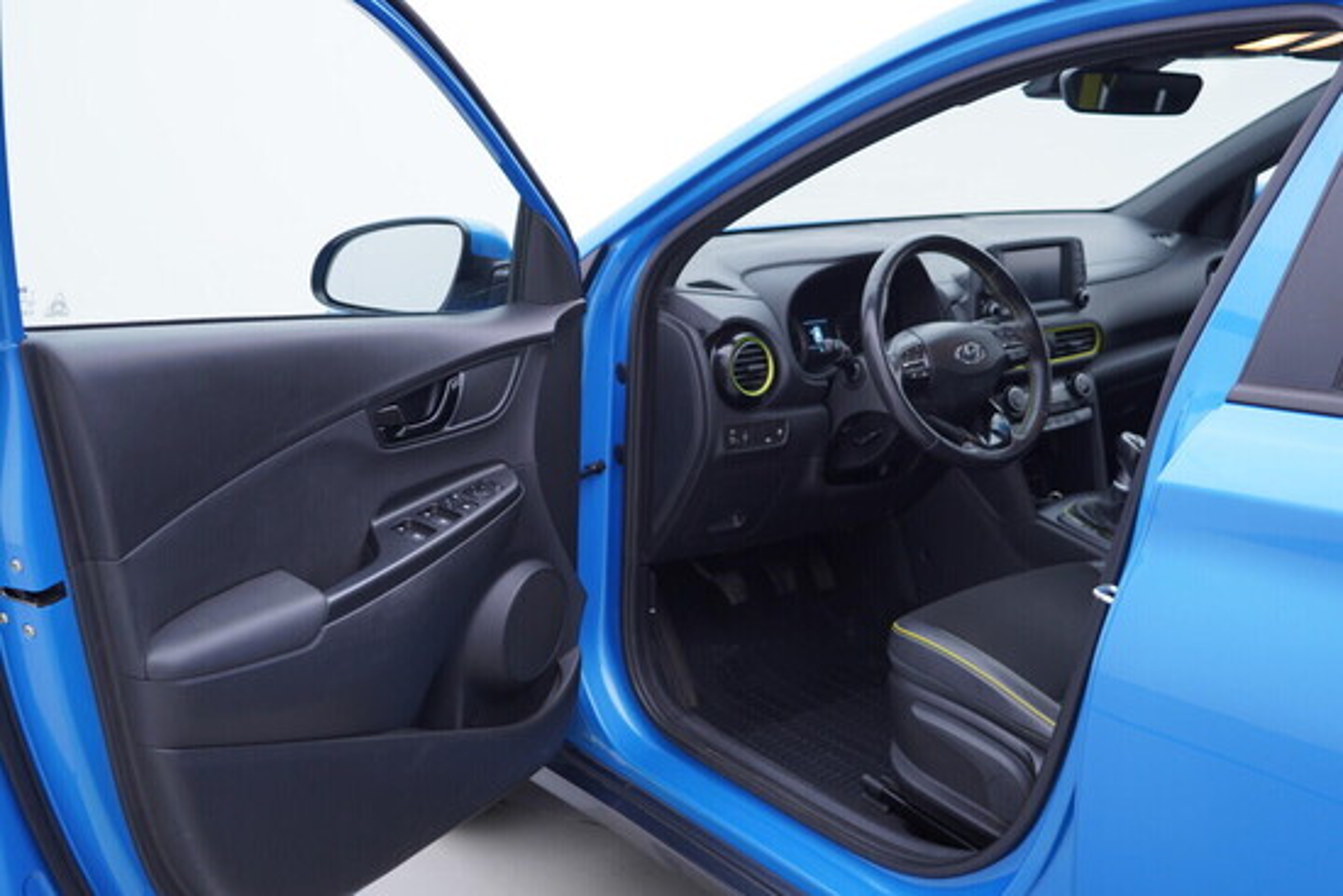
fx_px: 1343
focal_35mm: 36
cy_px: 448
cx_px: 672
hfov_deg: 53.1
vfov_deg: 36.9
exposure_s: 1/50
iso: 125
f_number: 3.2
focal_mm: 24
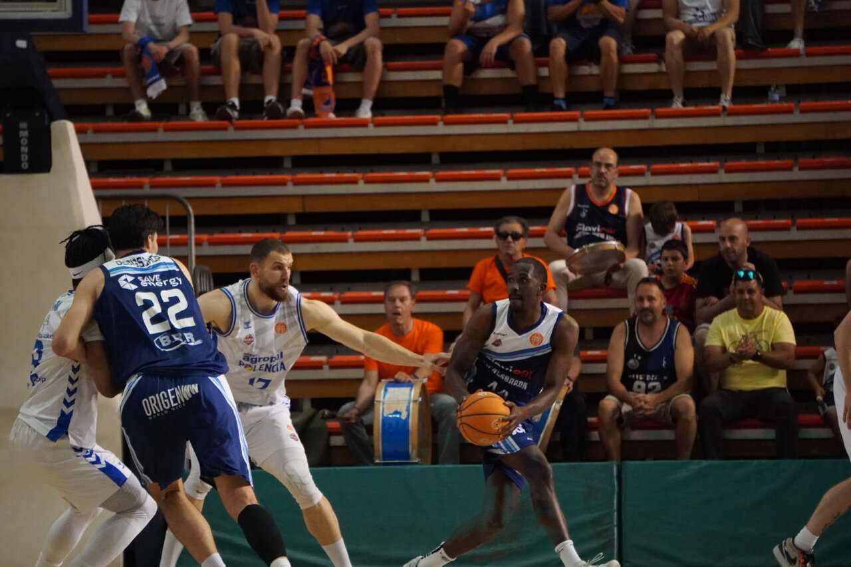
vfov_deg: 5.5
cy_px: 284
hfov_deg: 8.2
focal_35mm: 250
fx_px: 5920
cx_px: 426
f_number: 6.3
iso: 6400
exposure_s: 1/1000
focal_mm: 167
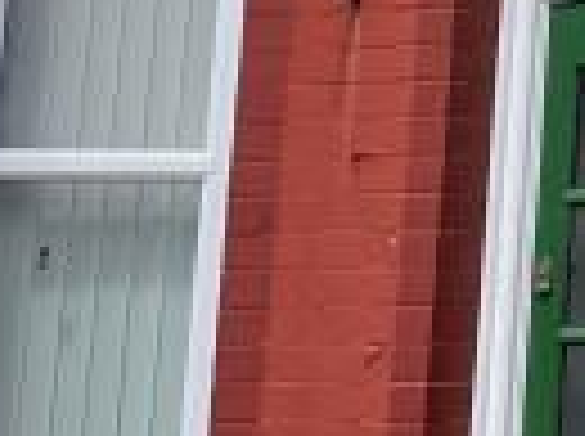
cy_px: -481
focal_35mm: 205
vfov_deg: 6.9
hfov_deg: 8.7
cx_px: 1440
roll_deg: +0.3
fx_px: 3458
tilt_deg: +14.7
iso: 32
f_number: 1.6
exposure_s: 1/2020
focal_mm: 4.2
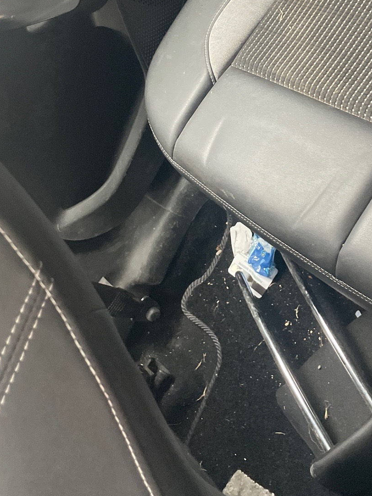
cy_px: 120
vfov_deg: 40.0
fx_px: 659
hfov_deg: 31.4
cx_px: 223
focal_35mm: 46
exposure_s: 1/52
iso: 500
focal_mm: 4.2
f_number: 1.6
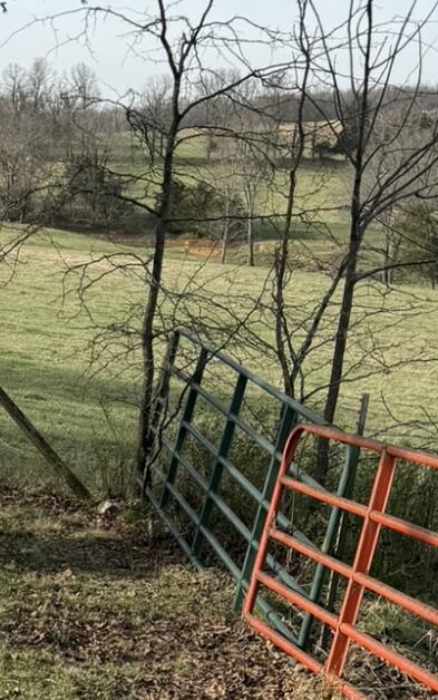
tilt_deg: -8.0
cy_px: 404
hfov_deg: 15.4
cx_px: -127
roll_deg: -2.8
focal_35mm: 81
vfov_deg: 25.5
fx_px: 1546
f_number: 1.78
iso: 80
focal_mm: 6.76
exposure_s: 1/3584
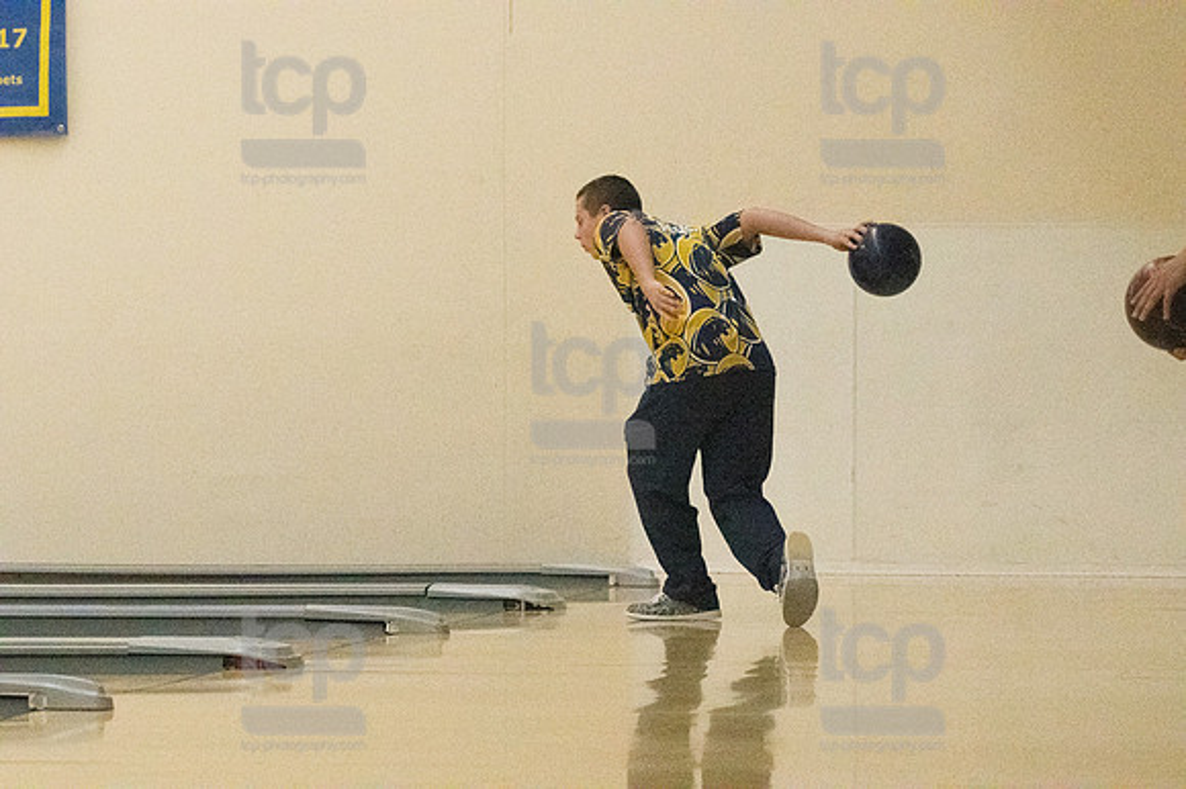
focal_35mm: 165
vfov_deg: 8.3
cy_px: 394
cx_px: 593
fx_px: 5433
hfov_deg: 12.5
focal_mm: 110
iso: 10000
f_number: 4.5
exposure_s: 1/1250
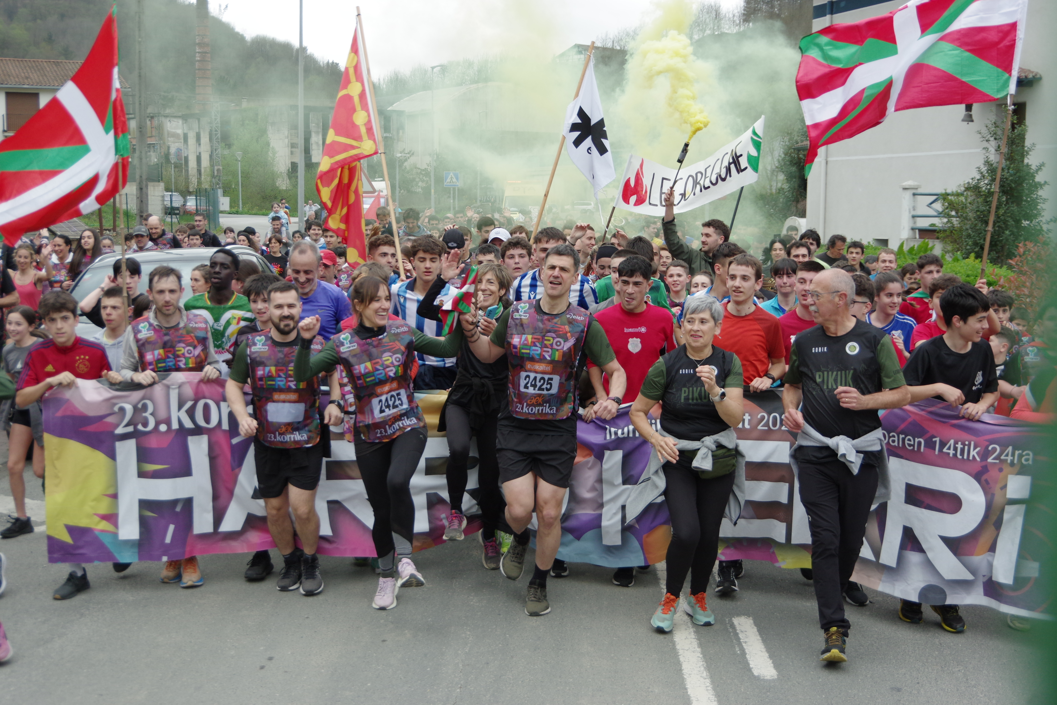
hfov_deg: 42.7
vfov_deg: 29.2
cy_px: 352
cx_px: 528
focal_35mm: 46
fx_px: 1351
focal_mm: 31
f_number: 4.5
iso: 640
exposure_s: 1/1250
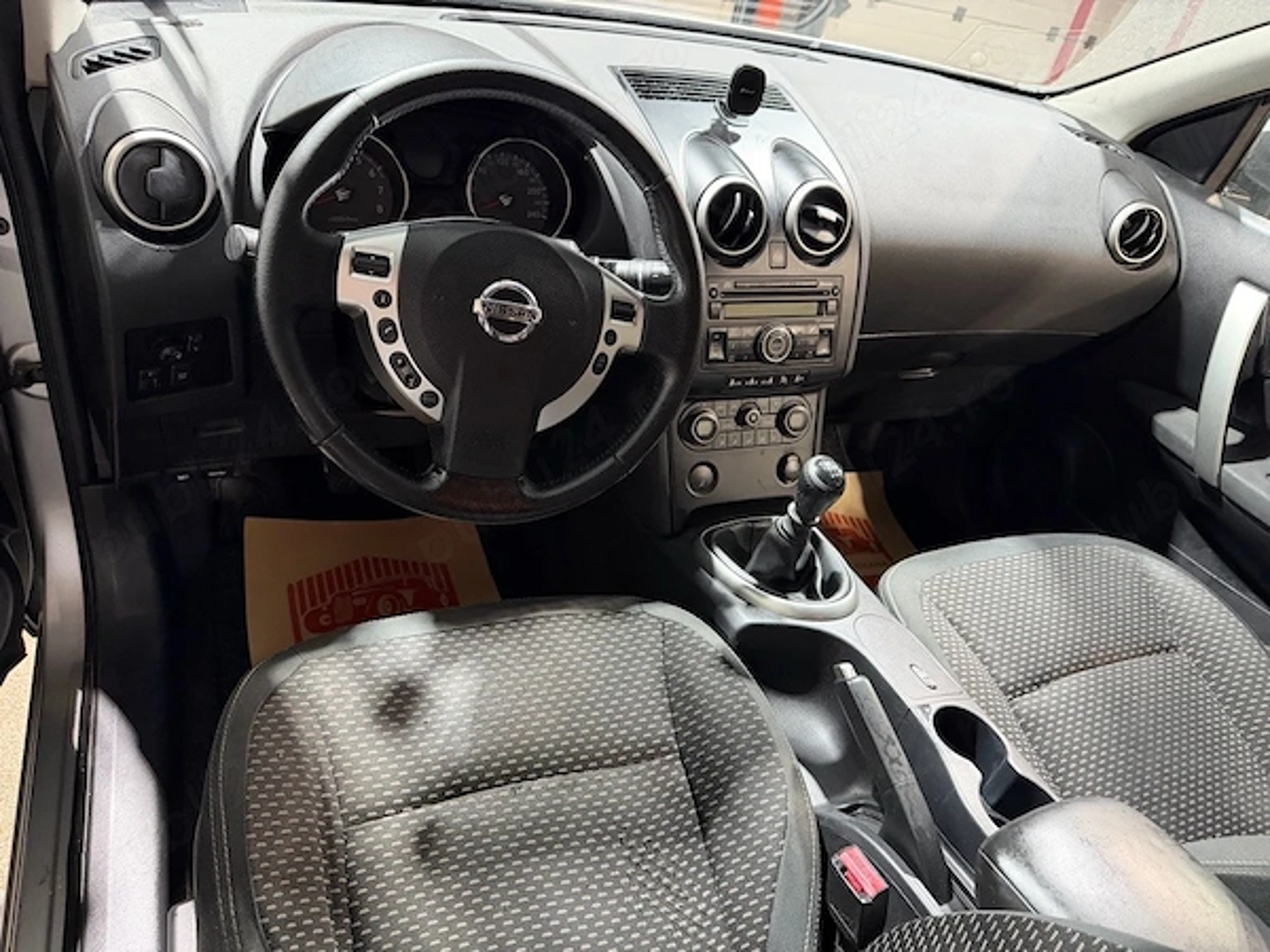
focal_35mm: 24
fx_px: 881
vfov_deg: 56.8
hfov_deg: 71.6
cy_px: 476
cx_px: 635
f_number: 1.78
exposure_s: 1/33
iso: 640
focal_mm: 6.76
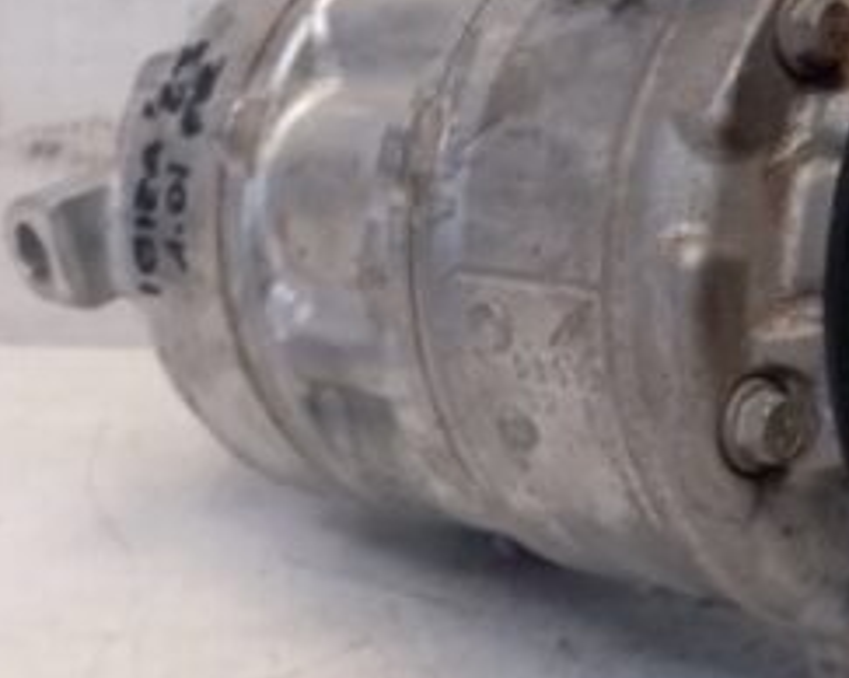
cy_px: 204
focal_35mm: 79
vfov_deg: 19.3
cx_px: 678
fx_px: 1983
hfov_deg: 23.8
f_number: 1.8
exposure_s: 1/33.3
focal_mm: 4.22
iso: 514
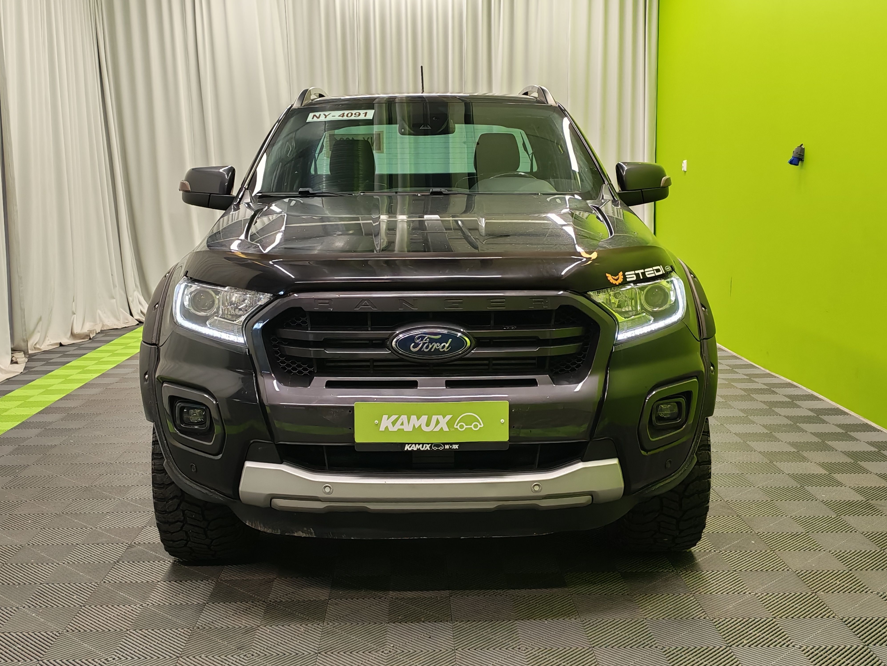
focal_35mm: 43
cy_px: 340
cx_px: 433
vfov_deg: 33.6
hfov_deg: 43.8
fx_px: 1102
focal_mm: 6.12
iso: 500
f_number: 1.9
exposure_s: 1/100
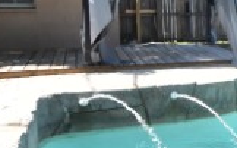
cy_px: 44
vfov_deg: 19.0
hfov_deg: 24.3
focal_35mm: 68
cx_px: 345
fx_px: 439
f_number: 3.5
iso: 800
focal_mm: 10
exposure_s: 1/3000
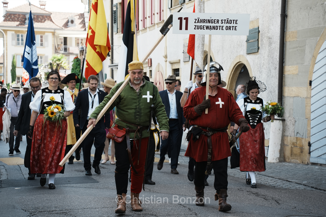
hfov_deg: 19.0
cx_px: 163
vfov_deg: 12.8
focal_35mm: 107
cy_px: 108
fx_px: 972
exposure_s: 1/400
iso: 500
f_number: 6.3
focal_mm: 107.3
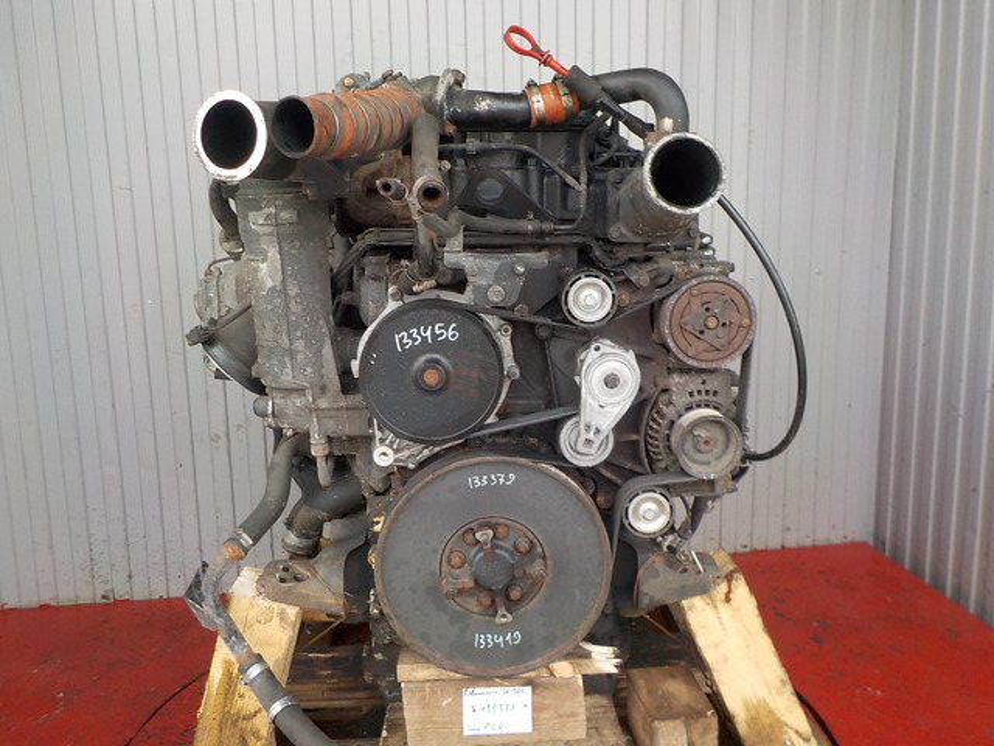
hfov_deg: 60.0
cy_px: 373
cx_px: 497
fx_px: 861
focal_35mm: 30
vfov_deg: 46.8
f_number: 3.3
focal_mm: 4.1
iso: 250
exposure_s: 1/30
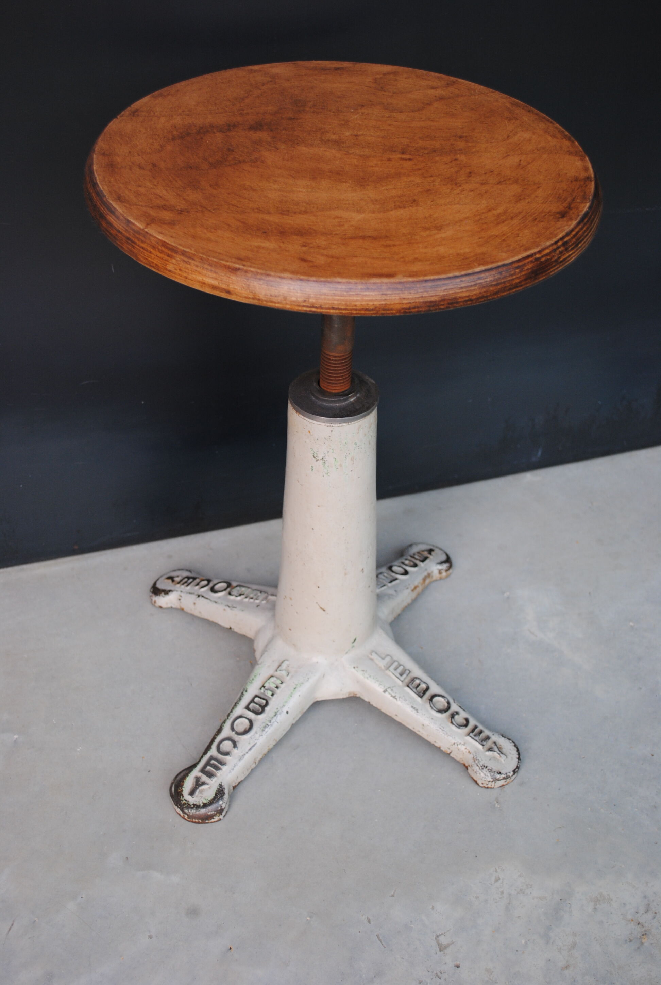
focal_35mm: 45
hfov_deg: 30.0
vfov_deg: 43.5
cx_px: 330
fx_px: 1233
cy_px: 492
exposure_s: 1/60
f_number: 4.5
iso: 200
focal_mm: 30
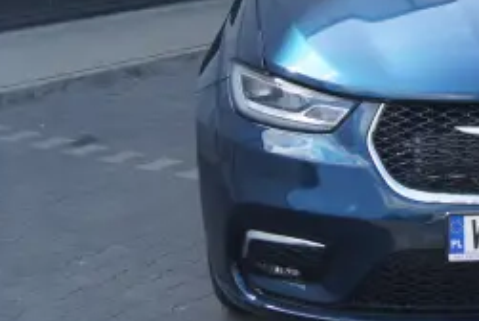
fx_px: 1119
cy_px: 54
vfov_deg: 16.2
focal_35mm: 84
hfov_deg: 22.8
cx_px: 527
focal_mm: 22
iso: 100
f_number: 6.3
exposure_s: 1/125
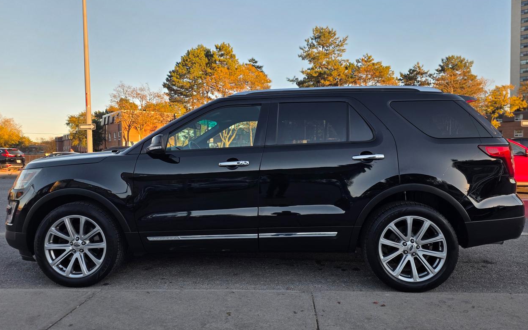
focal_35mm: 25
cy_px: 157
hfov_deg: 72.5
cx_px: 261
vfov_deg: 49.3
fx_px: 360
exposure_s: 1/1418
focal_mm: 6.25
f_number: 1.7
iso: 80
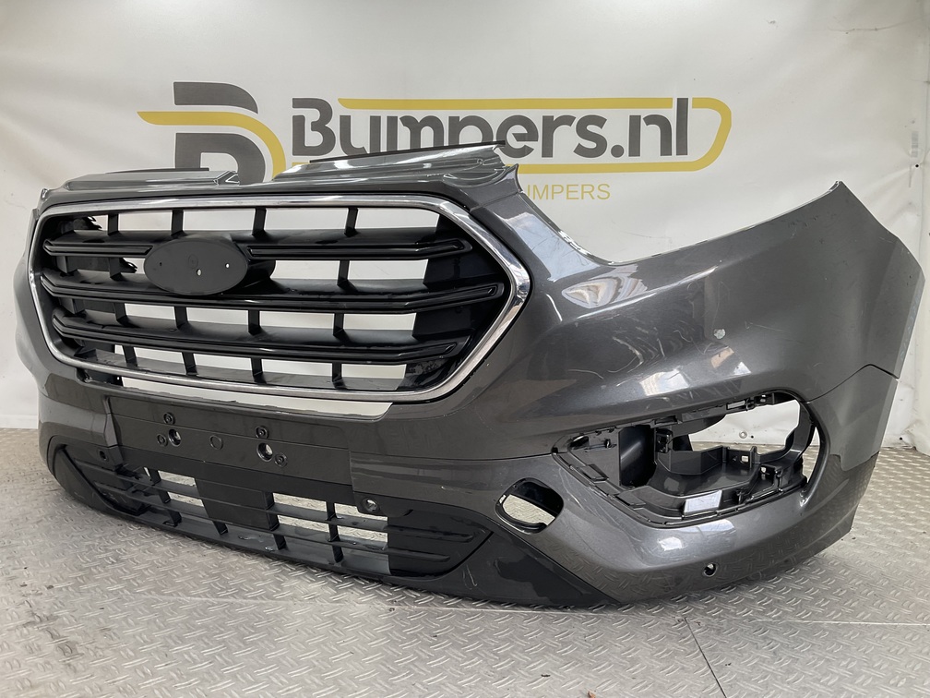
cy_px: 349
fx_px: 779
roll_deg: -1.6
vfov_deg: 48.2
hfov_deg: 61.7
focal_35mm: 29
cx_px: 465
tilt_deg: -4.8
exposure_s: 1/100
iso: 20
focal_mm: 3
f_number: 1.8
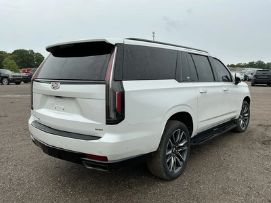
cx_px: 136
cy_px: 102
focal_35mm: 28
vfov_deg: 49.7
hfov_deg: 63.4
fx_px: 219
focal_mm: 3
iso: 25
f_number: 1.8
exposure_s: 1/545
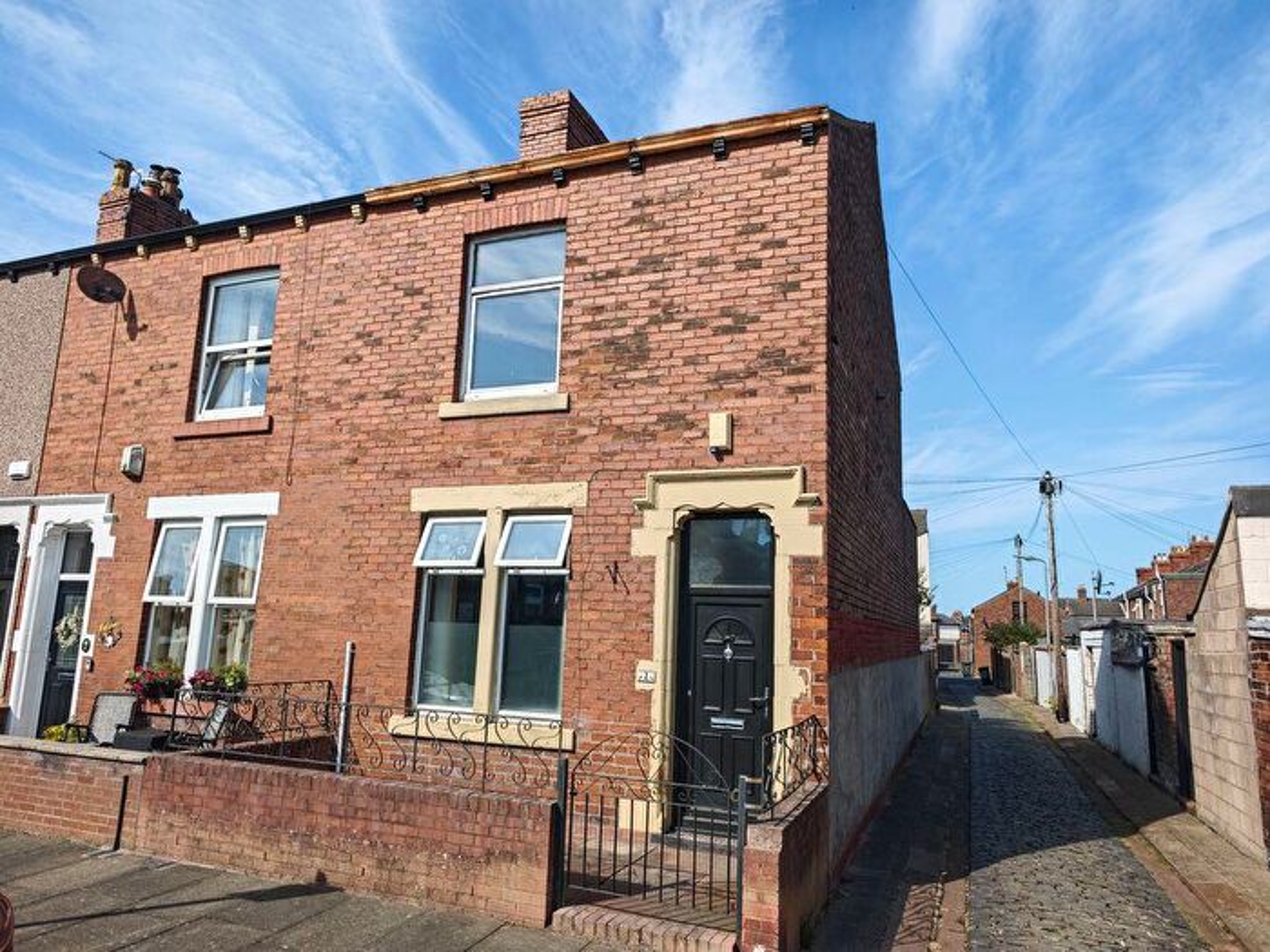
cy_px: 476
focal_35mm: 23
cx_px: 635
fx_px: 844
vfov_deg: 58.9
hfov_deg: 73.9
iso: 50
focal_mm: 8.72
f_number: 2.8
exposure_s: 1/522
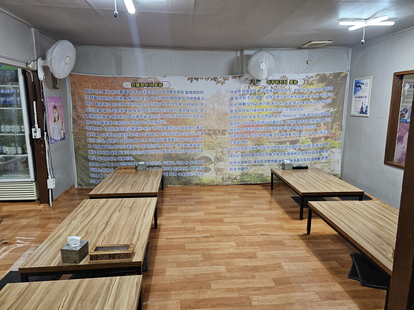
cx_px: 207
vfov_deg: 58.9
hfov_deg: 73.9
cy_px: 155
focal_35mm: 23
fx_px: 275
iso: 320
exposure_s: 1/120
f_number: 1.7
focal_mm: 6.3
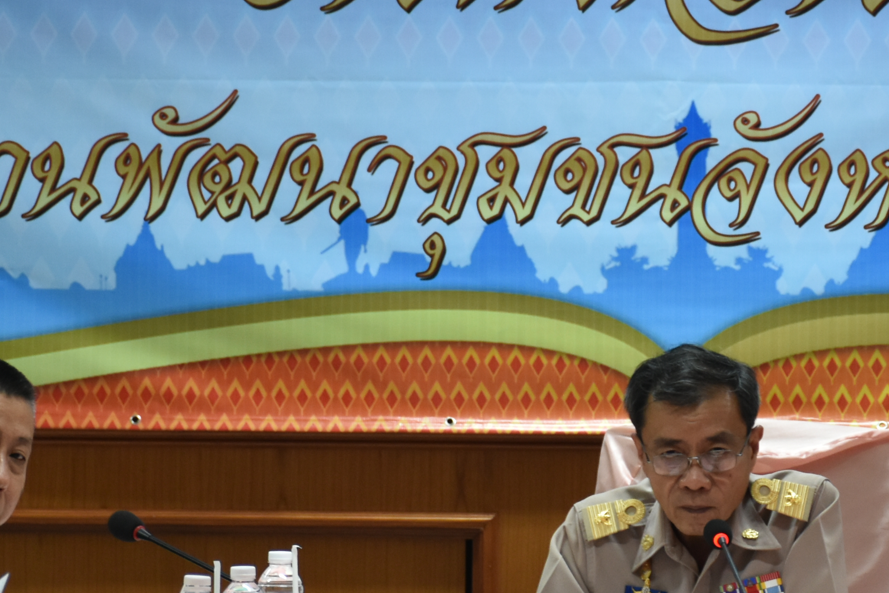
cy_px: 380
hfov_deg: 8.9
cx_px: 635
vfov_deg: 5.9
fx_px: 5729
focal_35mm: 232
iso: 800
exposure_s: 1/50
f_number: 5
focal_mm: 66
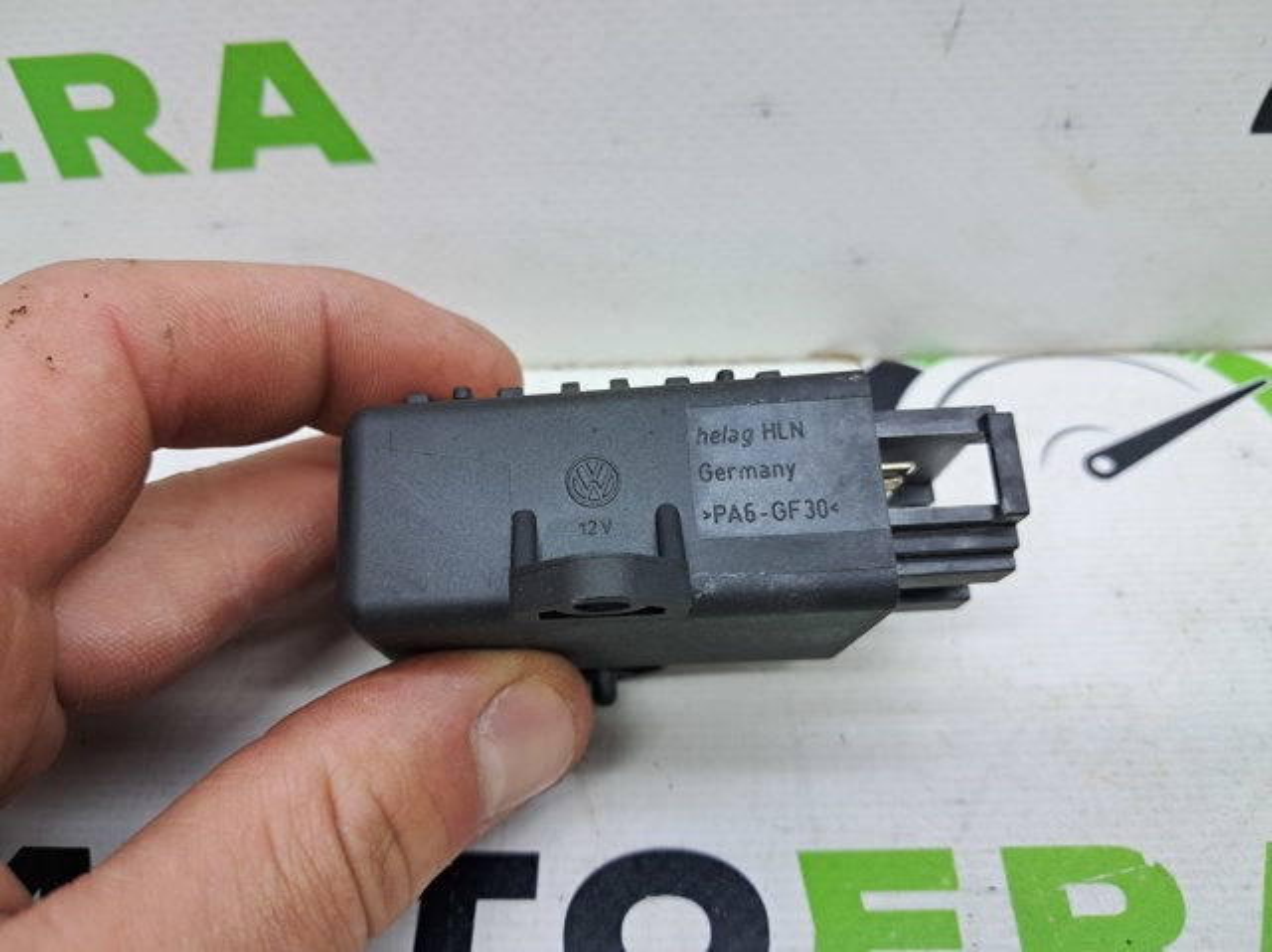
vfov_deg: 51.3
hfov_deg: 65.4
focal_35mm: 27
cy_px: 476
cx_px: 636
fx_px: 991
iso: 64
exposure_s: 1/60
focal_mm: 4
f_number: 1.8
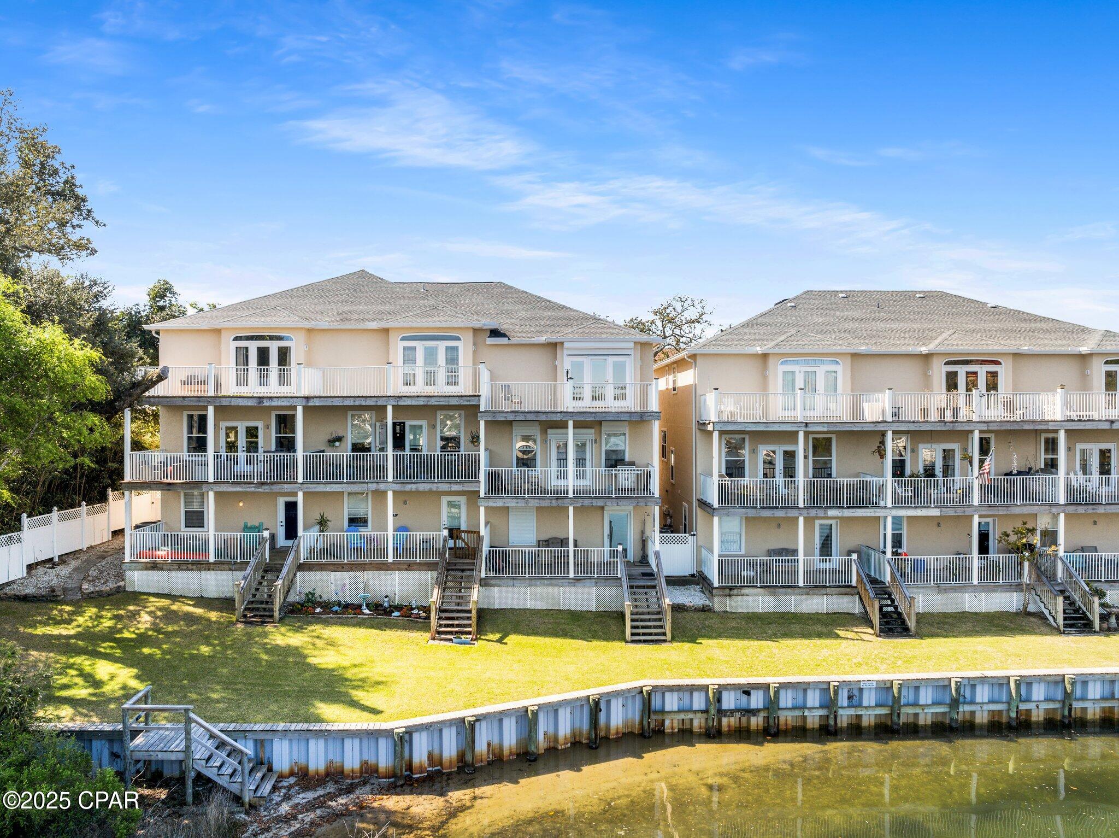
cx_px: 560
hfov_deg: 71.6
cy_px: 419
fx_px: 775
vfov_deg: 56.8
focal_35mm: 24
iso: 100
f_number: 6.3
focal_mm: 12.29
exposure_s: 1/120
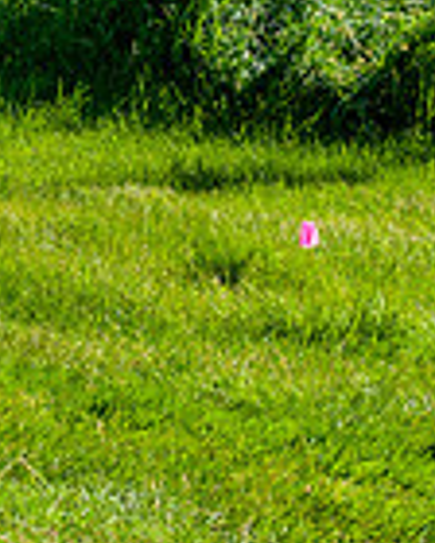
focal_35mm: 154
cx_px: -10
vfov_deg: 12.5
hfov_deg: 9.9
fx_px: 2478
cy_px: 97
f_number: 8
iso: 200
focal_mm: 34
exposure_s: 1/320
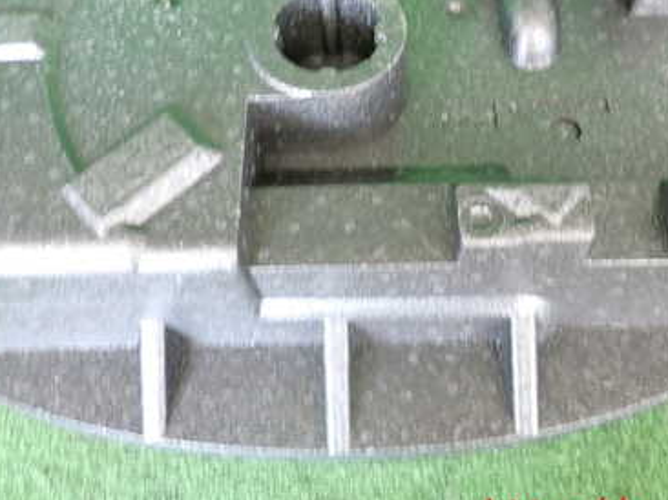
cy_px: 130
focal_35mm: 41
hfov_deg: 45.8
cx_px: 350
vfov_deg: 34.4
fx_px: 791
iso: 640
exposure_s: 1/30
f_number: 2
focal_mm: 4.5
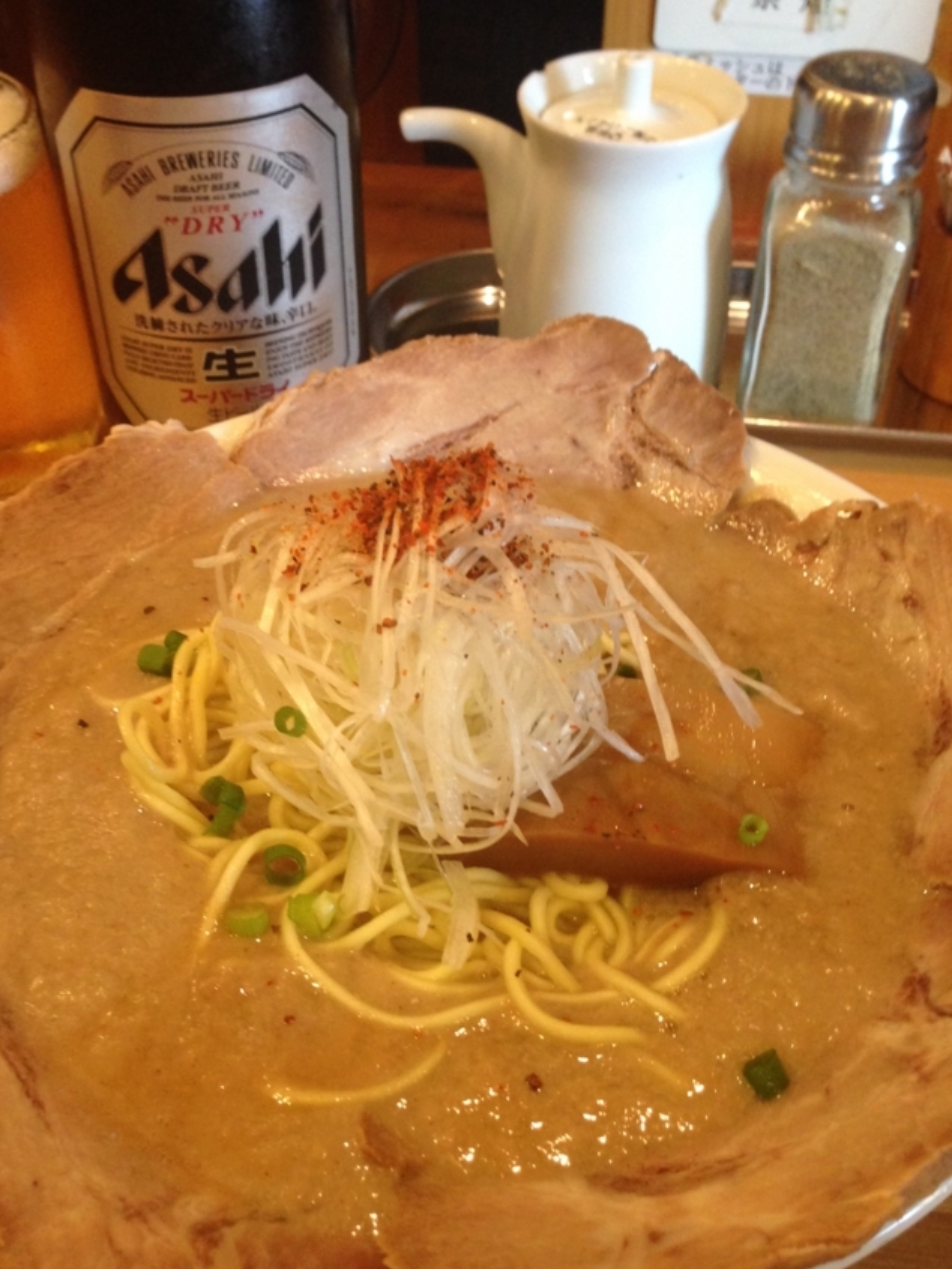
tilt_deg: -37.4
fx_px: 1466
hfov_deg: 35.9
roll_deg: -0.2
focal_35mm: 40
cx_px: 420
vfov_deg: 46.8
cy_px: 614
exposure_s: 1/20
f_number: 2.4
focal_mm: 4.12
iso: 160
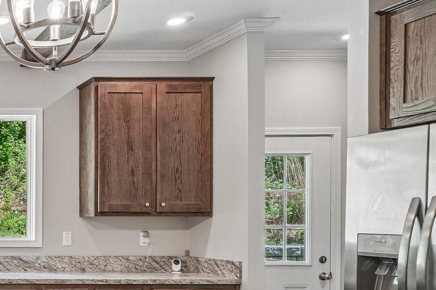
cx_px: -155
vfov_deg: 31.6
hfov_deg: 32.6
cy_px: 239
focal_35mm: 41
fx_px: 496
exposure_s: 1/30
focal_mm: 10
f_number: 8
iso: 320
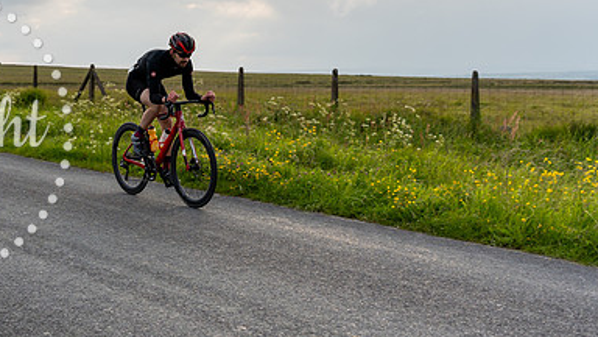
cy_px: 51
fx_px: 904
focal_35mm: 57
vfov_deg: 20.8
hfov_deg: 36.0
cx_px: 168
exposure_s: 1/640
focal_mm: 36
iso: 320
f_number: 5
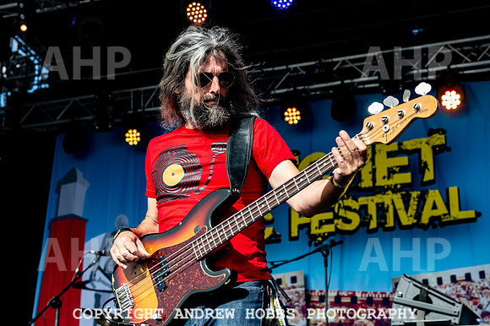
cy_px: 163
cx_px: 245
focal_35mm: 70
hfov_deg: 28.9
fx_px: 952
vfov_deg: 19.4
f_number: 5.6
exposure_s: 1/640
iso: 280
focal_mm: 70
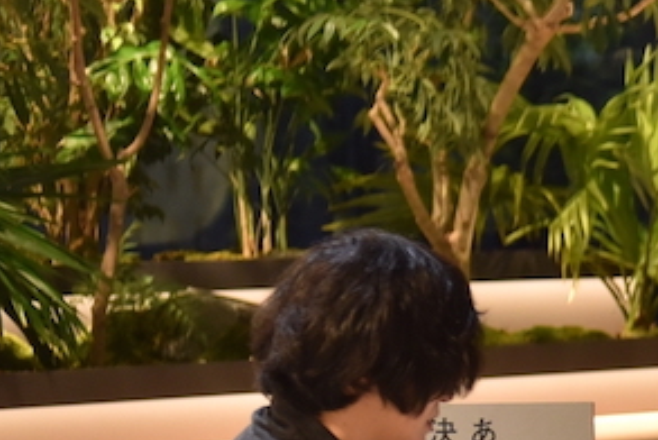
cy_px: 271
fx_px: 4190
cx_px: 1213
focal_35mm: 229
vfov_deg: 6.0
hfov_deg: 8.6
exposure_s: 1/80
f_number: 2.8
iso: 1600
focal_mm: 56
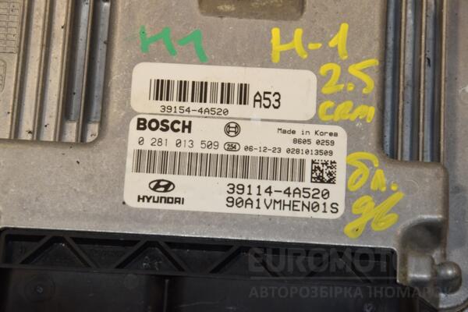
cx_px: 234
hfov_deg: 13.0
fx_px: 2047
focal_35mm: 158
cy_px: 156
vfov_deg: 8.7
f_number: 10
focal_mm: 105
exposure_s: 1/200
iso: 800
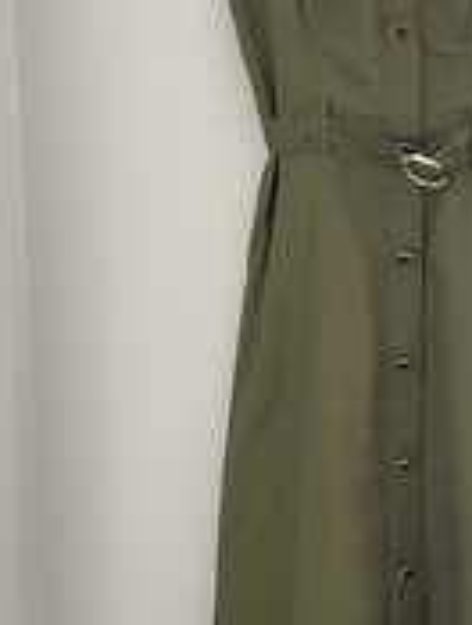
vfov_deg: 33.6
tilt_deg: -5.8
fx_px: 1033
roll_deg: +0.9
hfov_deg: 25.2
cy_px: 371
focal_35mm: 57
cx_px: 400
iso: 500
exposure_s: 1/50
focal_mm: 5.1
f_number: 1.6
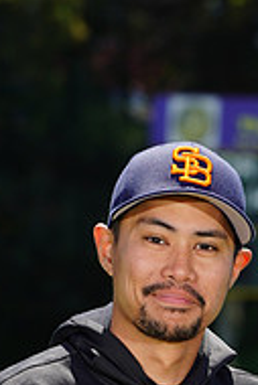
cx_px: 265
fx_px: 5848
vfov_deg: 3.8
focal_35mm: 545
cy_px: 571
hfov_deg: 2.5
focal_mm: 179
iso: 100
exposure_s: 1/250
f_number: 8
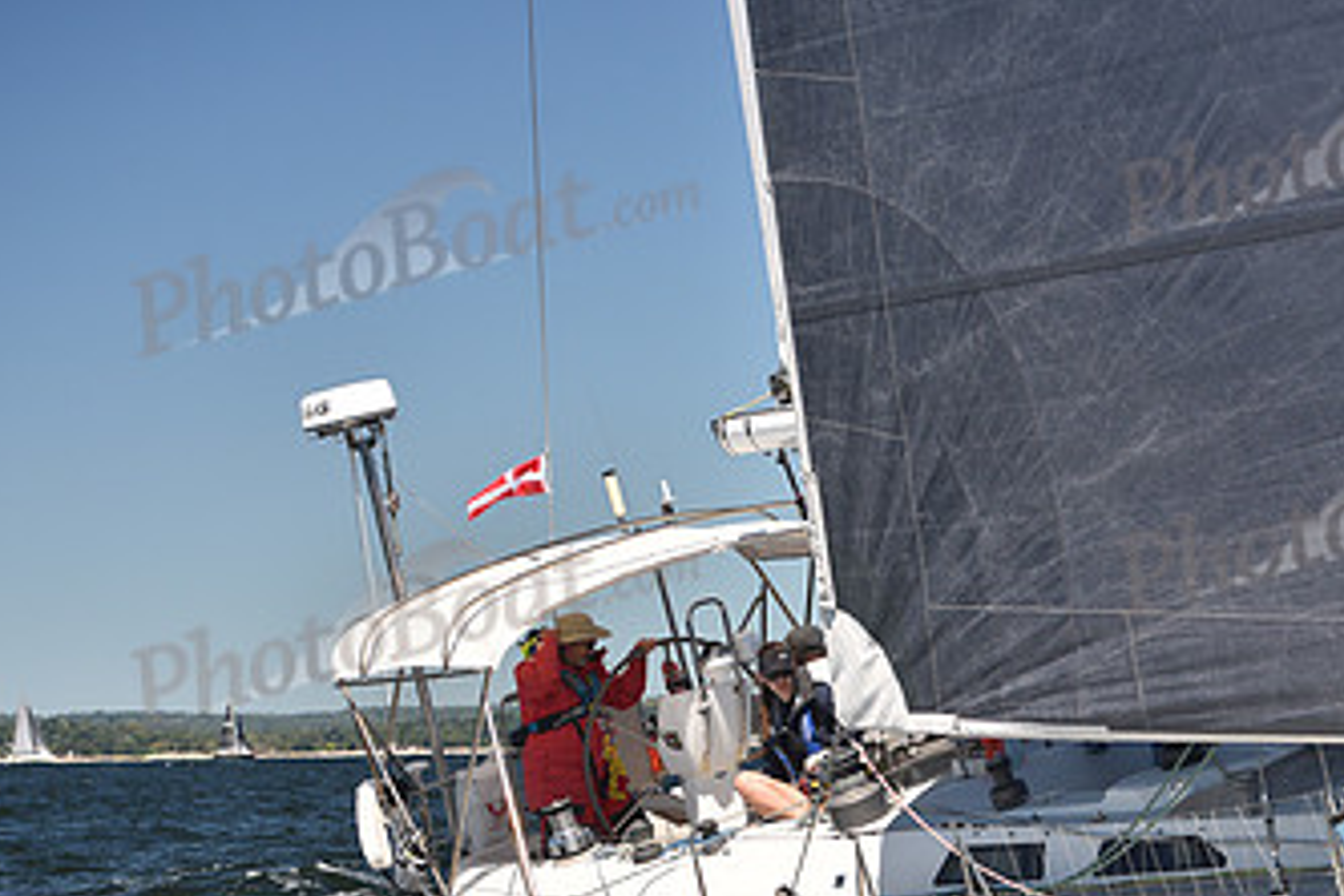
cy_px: 777
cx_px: 912
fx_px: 4554
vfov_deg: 11.2
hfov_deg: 16.7
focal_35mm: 122
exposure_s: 1/800
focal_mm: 70
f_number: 4
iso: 200
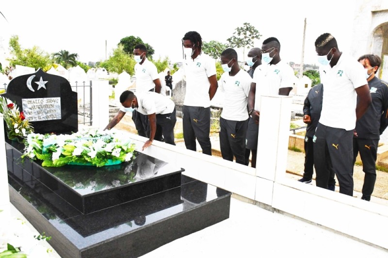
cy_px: 129
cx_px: 194
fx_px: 323
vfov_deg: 43.5
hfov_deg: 62.0
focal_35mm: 30
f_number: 13
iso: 2500
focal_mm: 20
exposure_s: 1/640
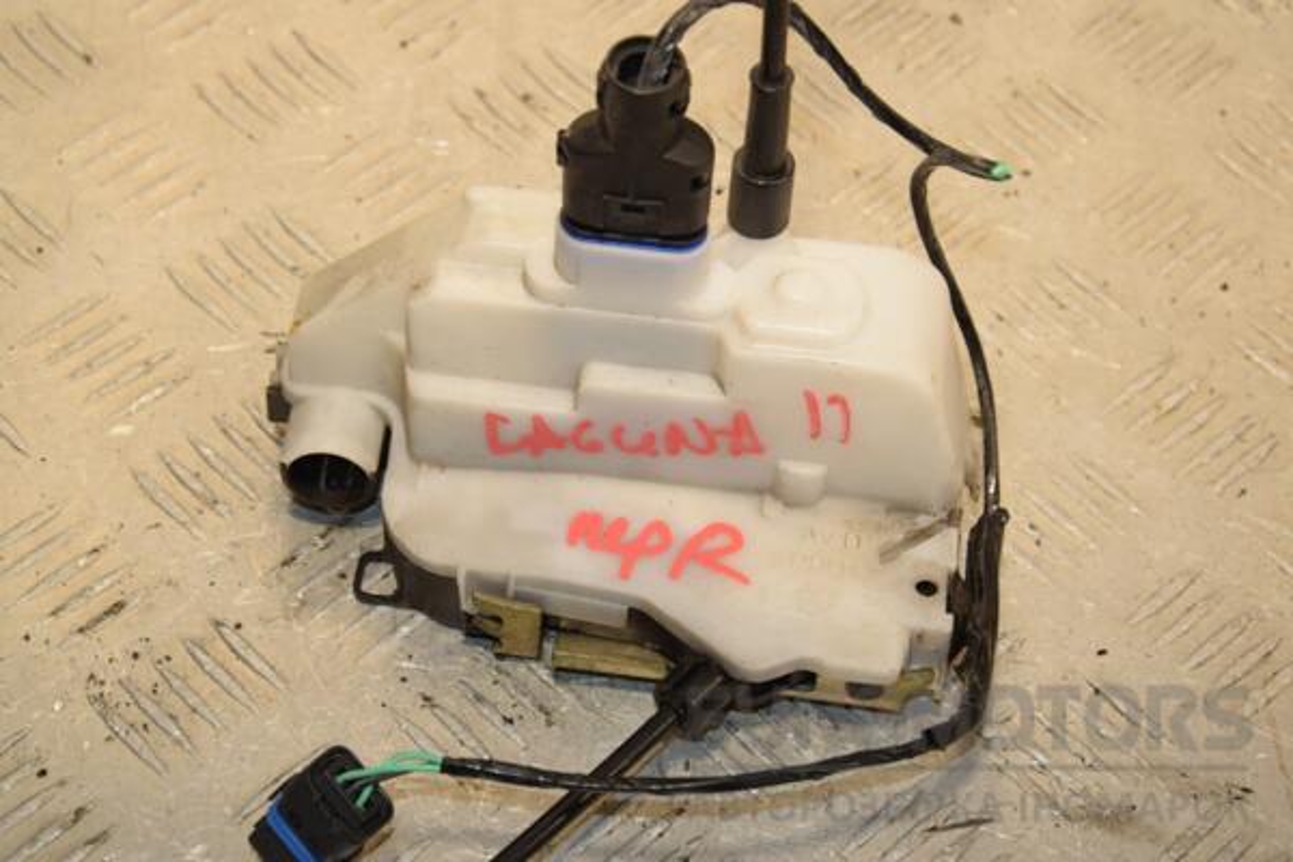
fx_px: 3125
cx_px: 646
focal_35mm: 87
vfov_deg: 15.7
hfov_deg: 23.4
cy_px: 431
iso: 800
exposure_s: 1/200
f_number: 7.1
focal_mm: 58
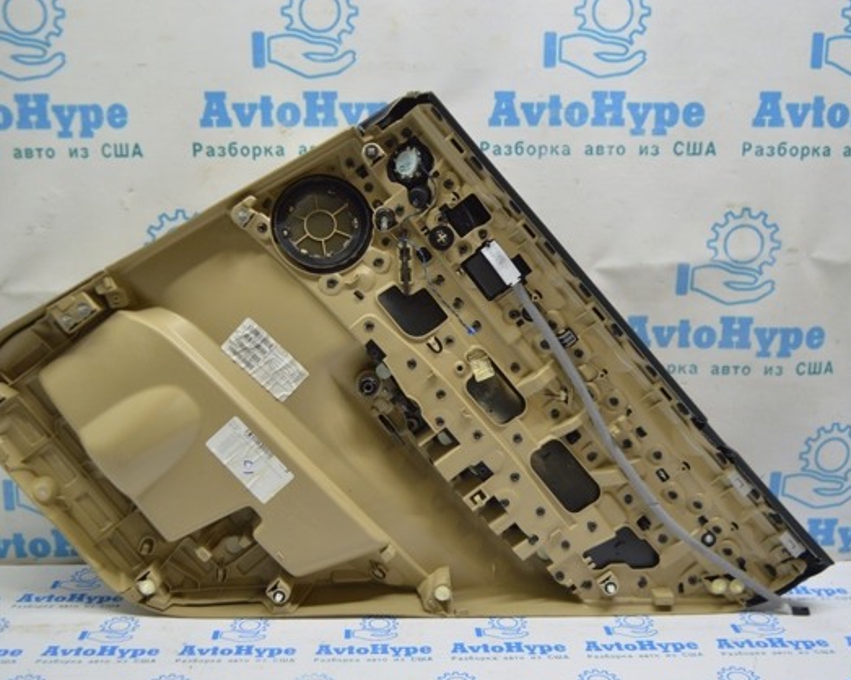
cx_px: 391
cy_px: 344
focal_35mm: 40
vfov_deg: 37.7
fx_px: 996
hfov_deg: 46.2
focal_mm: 23
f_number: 3.8
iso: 400
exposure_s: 1/50
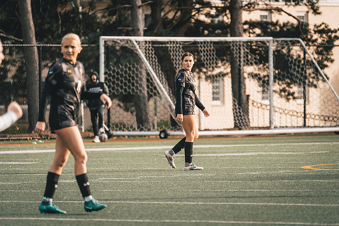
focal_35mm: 465
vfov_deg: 3.0
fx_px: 4376
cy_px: 102
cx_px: 202
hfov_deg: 4.4
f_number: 6.3
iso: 800
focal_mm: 390
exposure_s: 1/1250
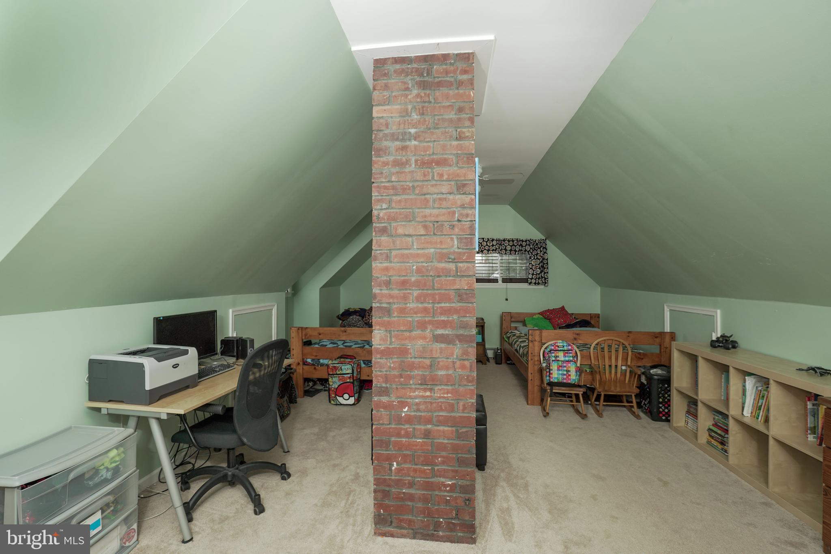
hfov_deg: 96.7
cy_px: 277
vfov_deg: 73.7
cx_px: 416
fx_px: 369
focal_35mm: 16
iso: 320
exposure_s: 1/80
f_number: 6.3
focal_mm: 16
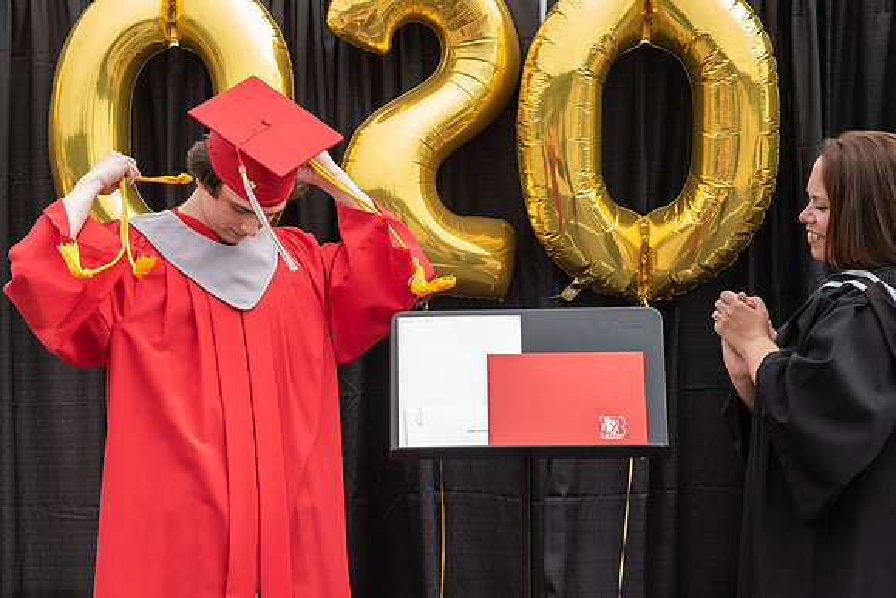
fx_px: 2293
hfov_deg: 21.8
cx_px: 167
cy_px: 406
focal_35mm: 92
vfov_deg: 14.8
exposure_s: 1/500
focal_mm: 56
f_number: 5.6
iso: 500
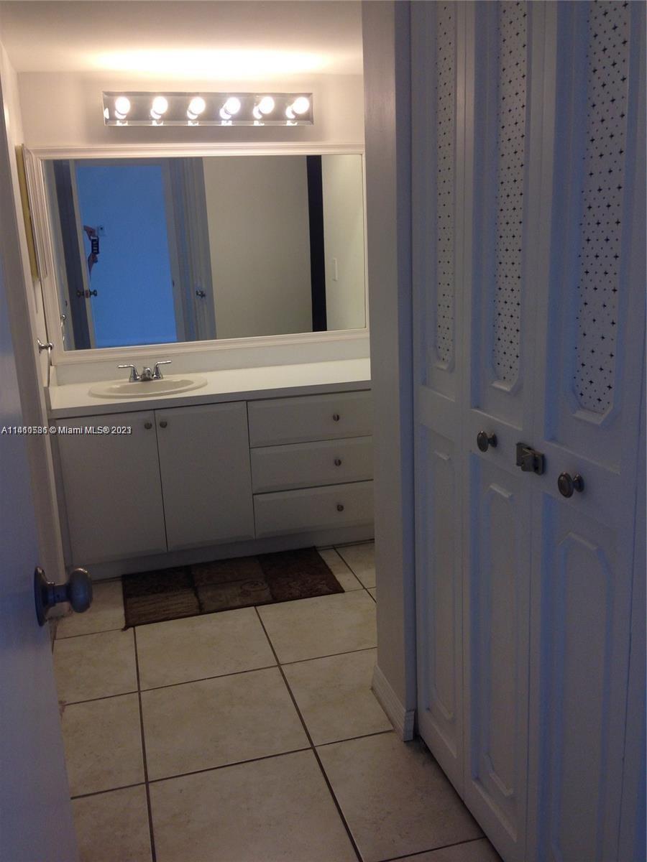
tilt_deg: -13.7
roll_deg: +0.8
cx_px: 324
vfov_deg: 55.4
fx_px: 822
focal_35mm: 33
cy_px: 431
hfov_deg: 42.9
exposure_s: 1/120
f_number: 2.4
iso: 64
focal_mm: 4.12
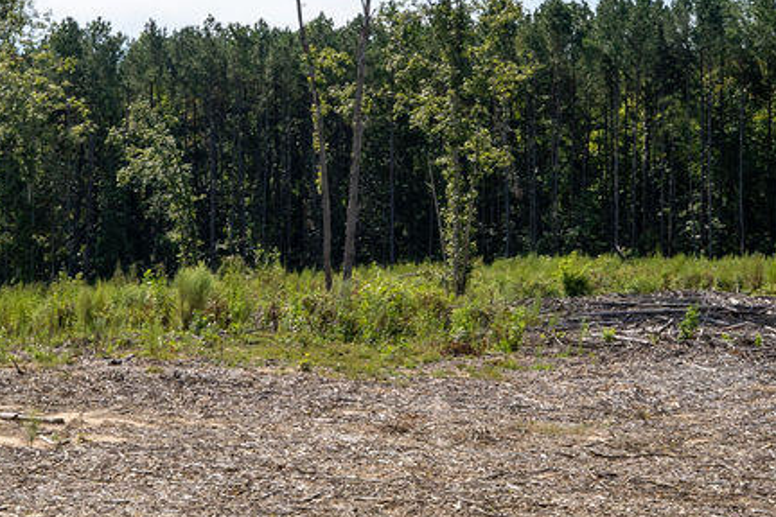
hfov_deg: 24.6
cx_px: 221
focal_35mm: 82
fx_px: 1767
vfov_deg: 16.5
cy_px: 103
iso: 50
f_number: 14
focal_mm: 34.6
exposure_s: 1/250
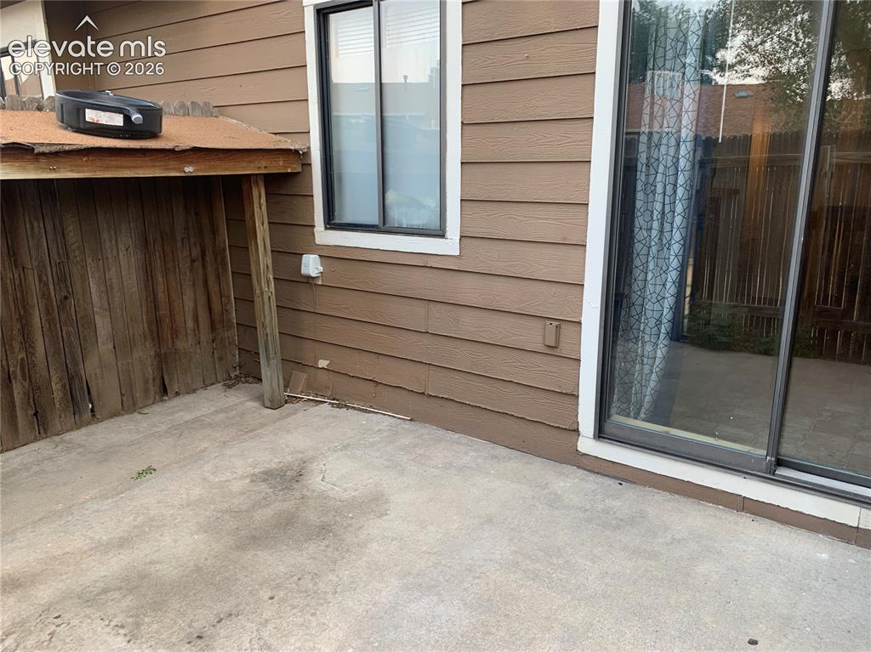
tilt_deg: -15.1
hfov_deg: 67.3
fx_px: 654
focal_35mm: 26
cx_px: 436
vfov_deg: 53.0
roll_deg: -0.9
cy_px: 326
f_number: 1.8
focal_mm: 4.25
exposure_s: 1/122
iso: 25
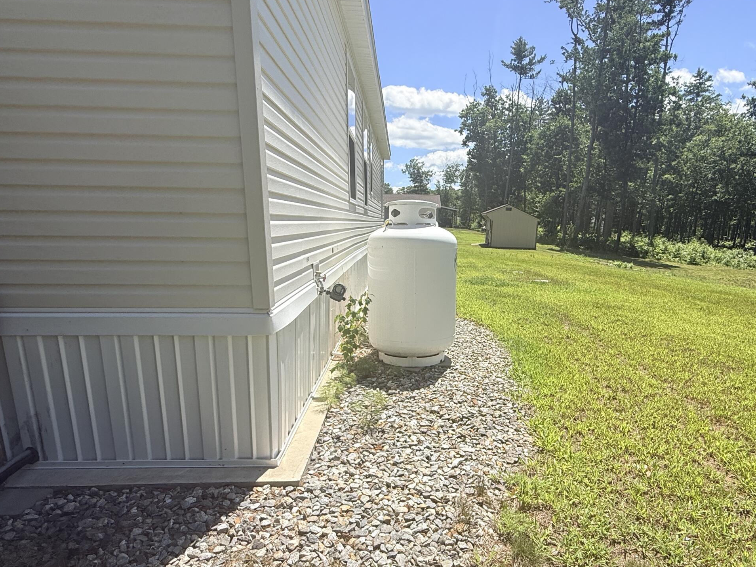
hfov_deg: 75.9
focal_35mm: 22
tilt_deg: -11.4
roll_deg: -0.3
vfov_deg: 60.8
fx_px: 481
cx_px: 432
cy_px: 326
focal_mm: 2.22
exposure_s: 1/1961
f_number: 2.2
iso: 50
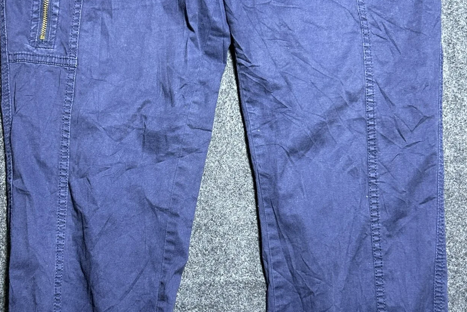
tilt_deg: -58.6
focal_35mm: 56
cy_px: 159
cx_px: 220
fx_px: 726
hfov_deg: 35.6
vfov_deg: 24.2
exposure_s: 1/50
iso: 160
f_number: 1.5
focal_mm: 5.7
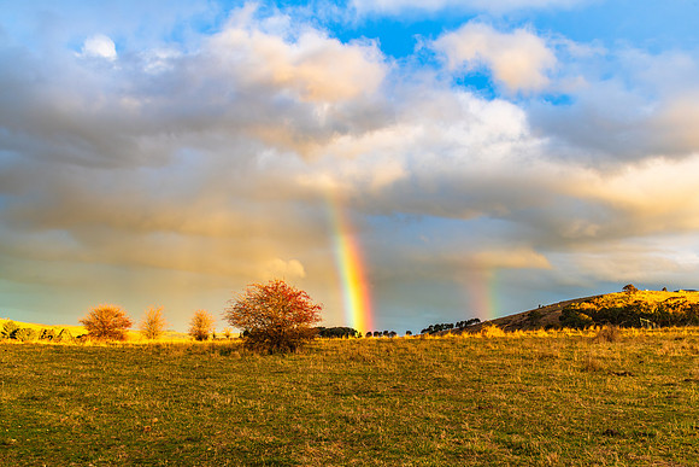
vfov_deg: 37.1
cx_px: 371
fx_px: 693
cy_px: 269
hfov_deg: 53.5
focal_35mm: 36
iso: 200
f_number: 9
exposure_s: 1/50
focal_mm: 31
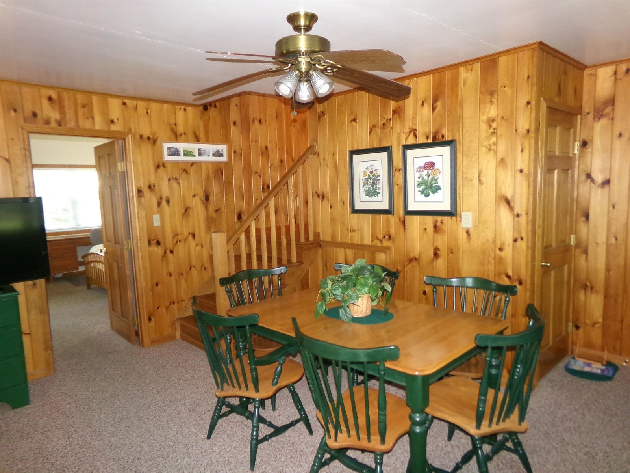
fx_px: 437
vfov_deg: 56.8
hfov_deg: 71.6
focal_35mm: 24
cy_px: 236
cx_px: 315
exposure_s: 1/34
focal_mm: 4.3
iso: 513
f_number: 3.7
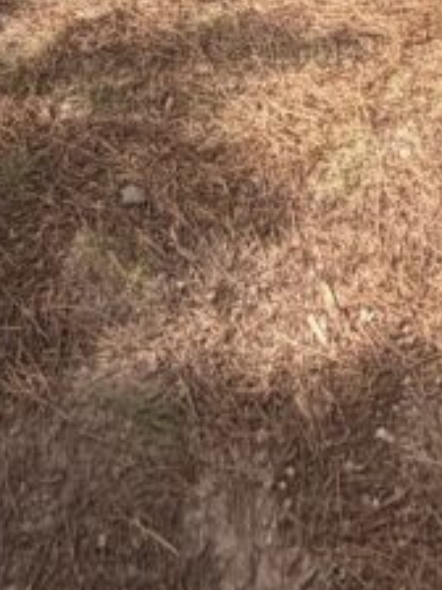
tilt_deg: +6.9
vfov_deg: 17.4
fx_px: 1090
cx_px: 179
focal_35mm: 64
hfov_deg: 22.9
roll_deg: -1.8
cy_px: -677
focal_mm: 2.22
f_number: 2.2
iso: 50
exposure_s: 1/502
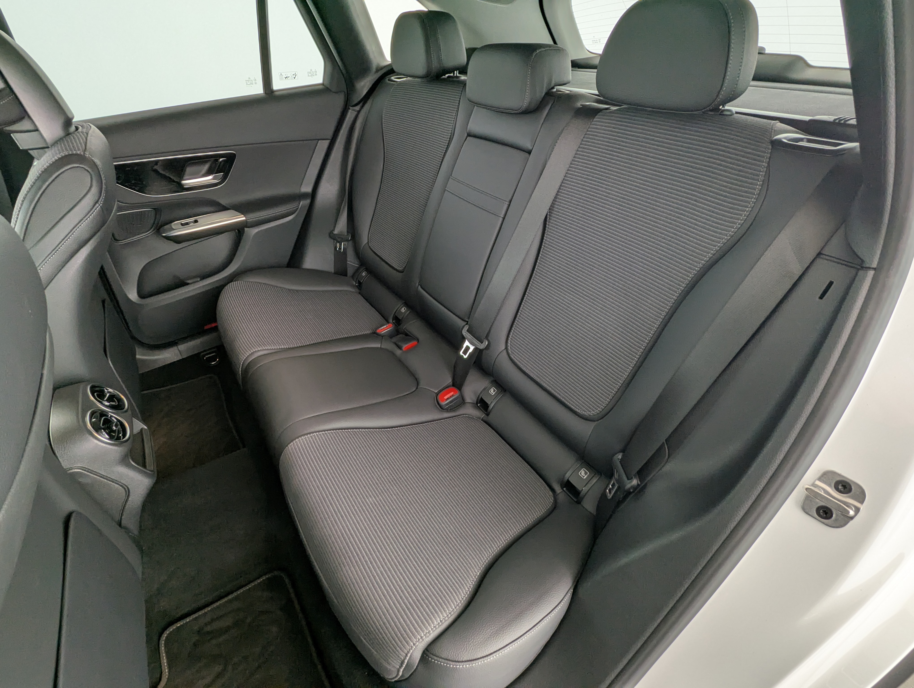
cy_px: 344
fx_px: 423
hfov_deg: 94.4
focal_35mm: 16
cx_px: 457
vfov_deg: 78.2
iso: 69
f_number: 2.2
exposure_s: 1/29
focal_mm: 2.35
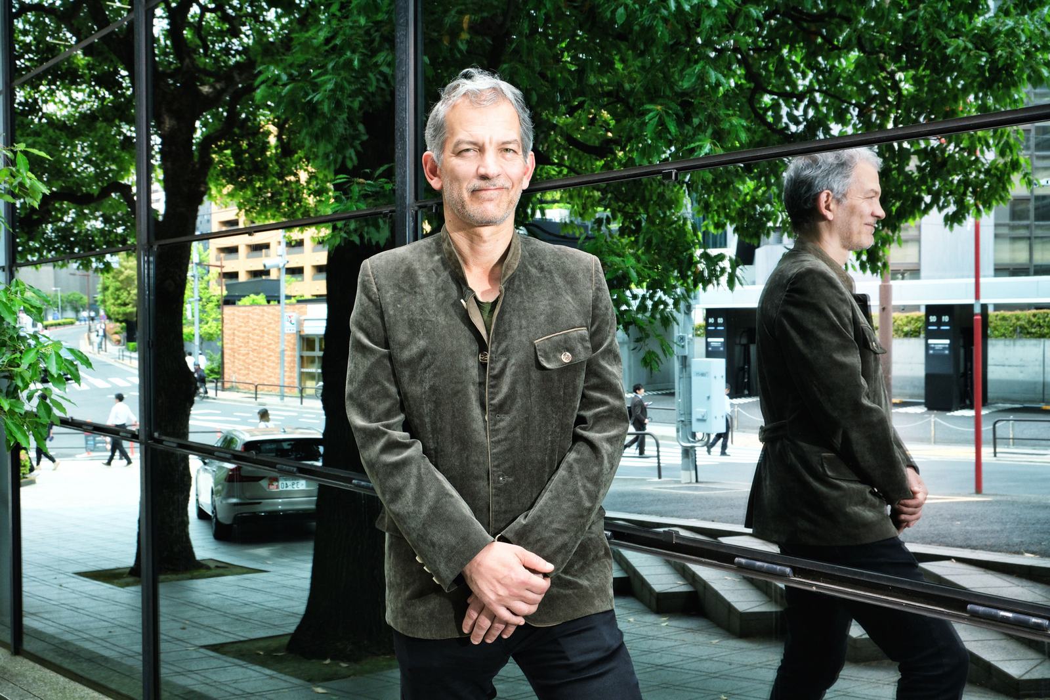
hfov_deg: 54.4
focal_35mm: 35
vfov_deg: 37.8
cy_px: 350
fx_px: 1021
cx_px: 525
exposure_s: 1/125
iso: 800
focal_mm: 23.3
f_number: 8
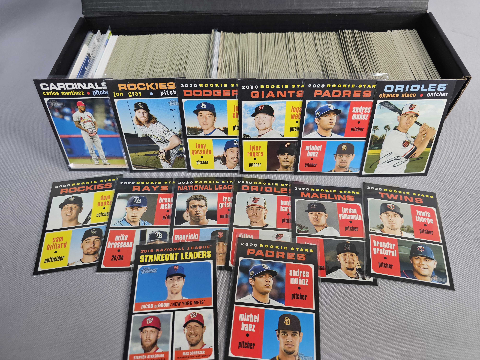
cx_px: 240
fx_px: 319
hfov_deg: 73.9
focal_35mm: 23
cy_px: 180
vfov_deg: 58.9
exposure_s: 1/120
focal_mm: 6.3
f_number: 1.7
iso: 250
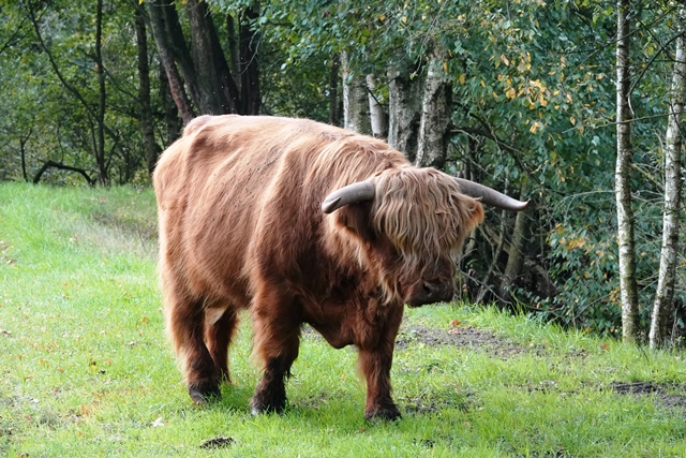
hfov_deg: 8.0
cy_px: 229
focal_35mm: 256
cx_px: 343
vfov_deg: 5.4
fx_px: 4879
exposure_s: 1/250
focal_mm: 93.9
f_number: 7.1
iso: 1250
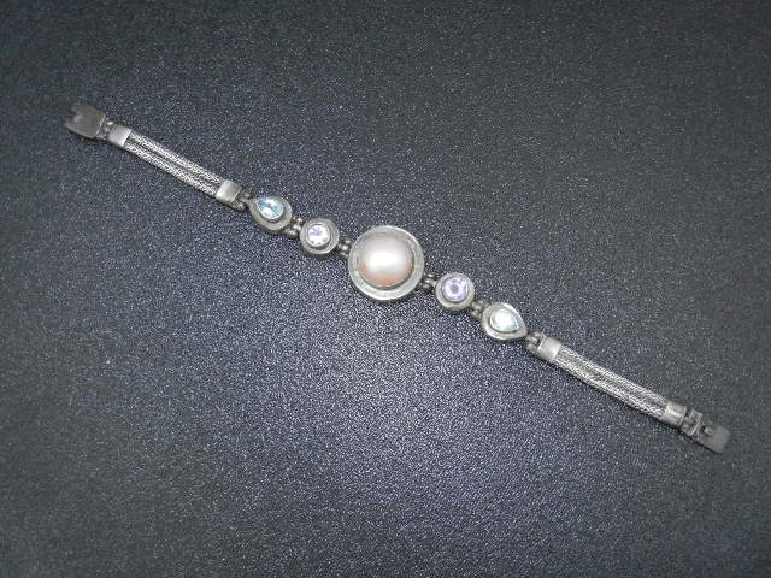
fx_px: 869
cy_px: 289
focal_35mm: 39
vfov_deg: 36.8
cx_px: 386
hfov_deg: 47.9
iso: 667
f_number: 3.7
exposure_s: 1/30
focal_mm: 7.1
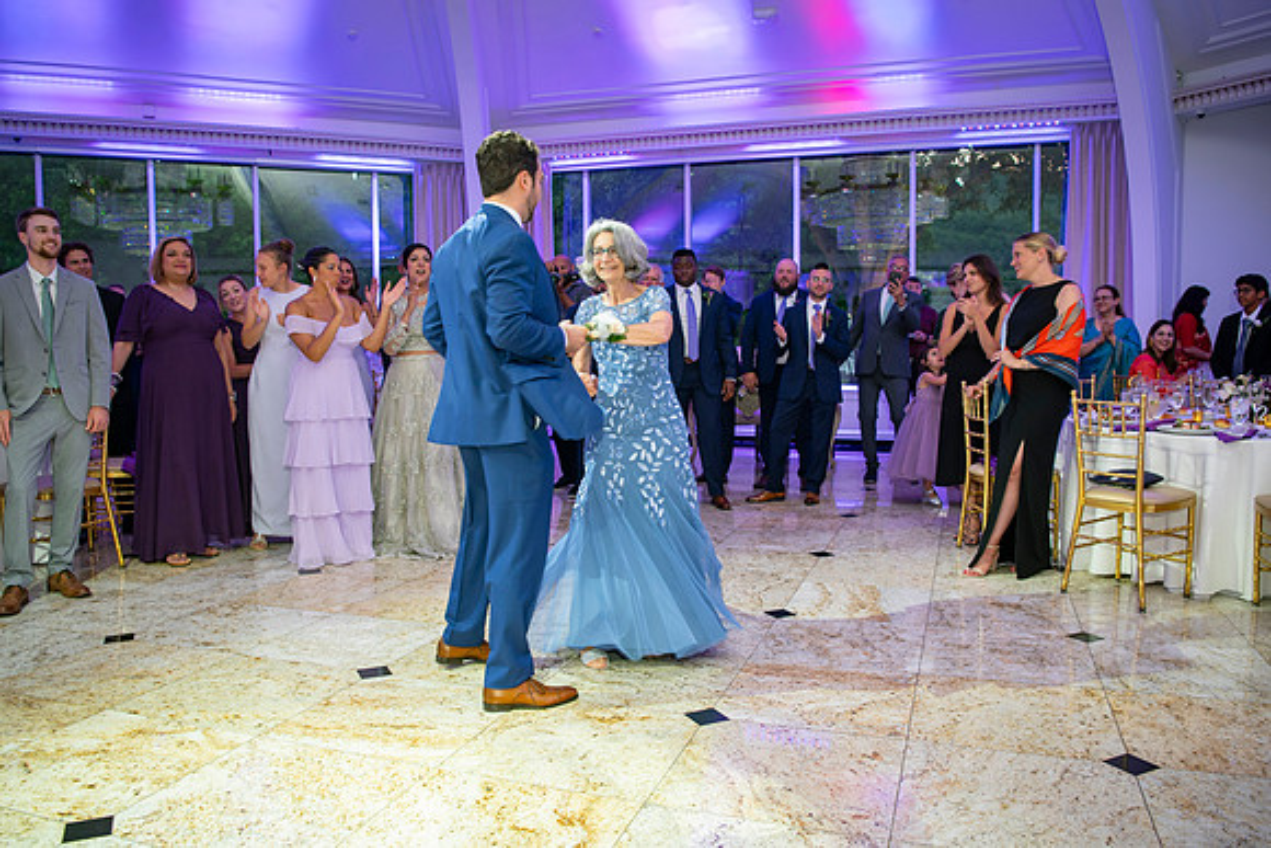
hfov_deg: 67.8
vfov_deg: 48.3
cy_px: 424
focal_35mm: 27
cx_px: 632
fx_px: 947
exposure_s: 1/80
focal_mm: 24
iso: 800
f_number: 4
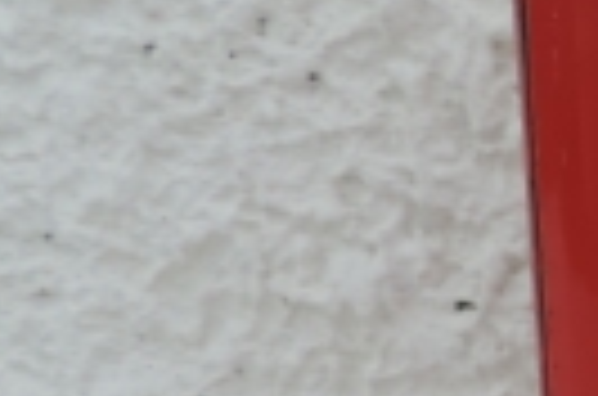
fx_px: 1873
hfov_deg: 15.3
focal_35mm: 113
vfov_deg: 12.0
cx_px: 1115
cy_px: 378
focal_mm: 4.3
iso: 80
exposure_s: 1/500
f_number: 3
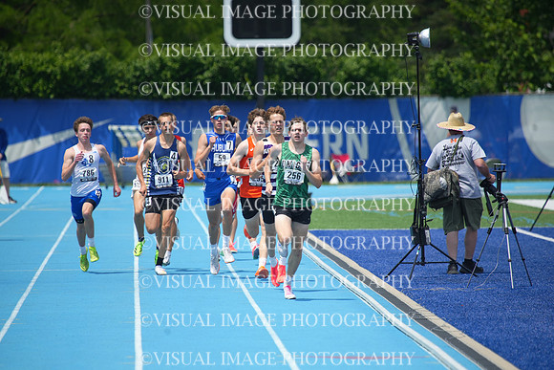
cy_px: 185
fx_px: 6157
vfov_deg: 3.4
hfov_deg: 5.2
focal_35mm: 400
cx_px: 277
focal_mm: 400
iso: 400
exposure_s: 1/2000
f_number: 5.6
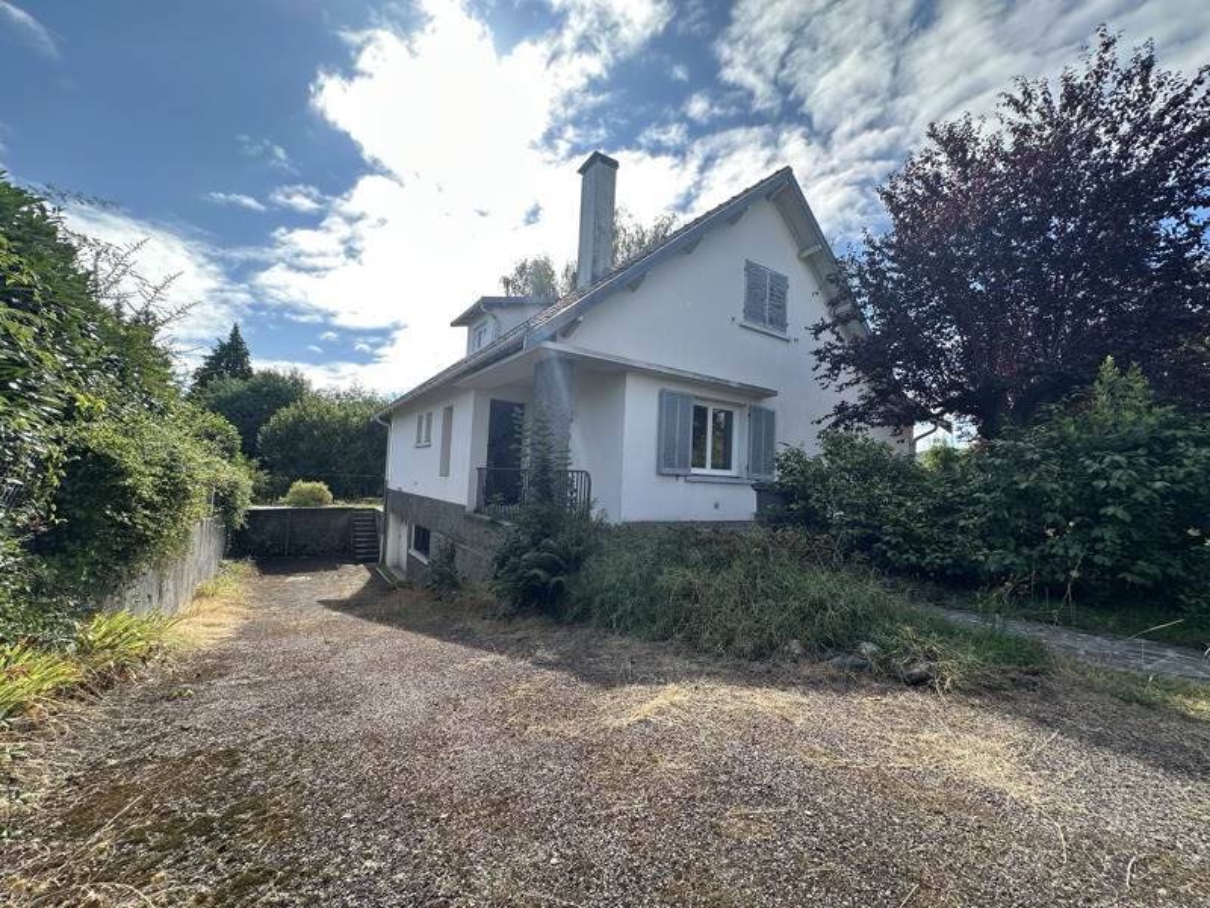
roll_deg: -3.0
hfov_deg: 102.1
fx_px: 489
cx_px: 605
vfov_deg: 85.7
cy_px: 454
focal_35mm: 14
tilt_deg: +3.7
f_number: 2.2
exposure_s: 1/764
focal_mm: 2.22
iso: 50
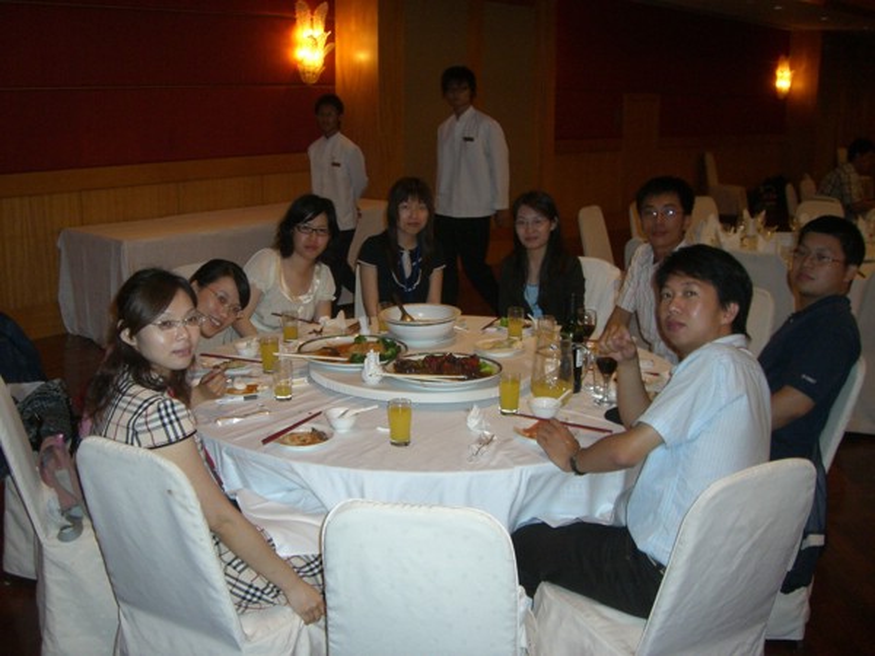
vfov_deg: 37.7
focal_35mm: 38
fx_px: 961
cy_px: 328
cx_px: 438
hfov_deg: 49.0
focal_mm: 6.2
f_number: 2.7
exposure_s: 1/60
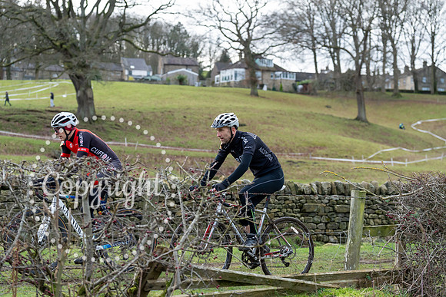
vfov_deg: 19.5
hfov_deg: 28.8
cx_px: 223
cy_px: 148
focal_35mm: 70
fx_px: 867
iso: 1600
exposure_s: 1/1000
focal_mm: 70
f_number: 3.5
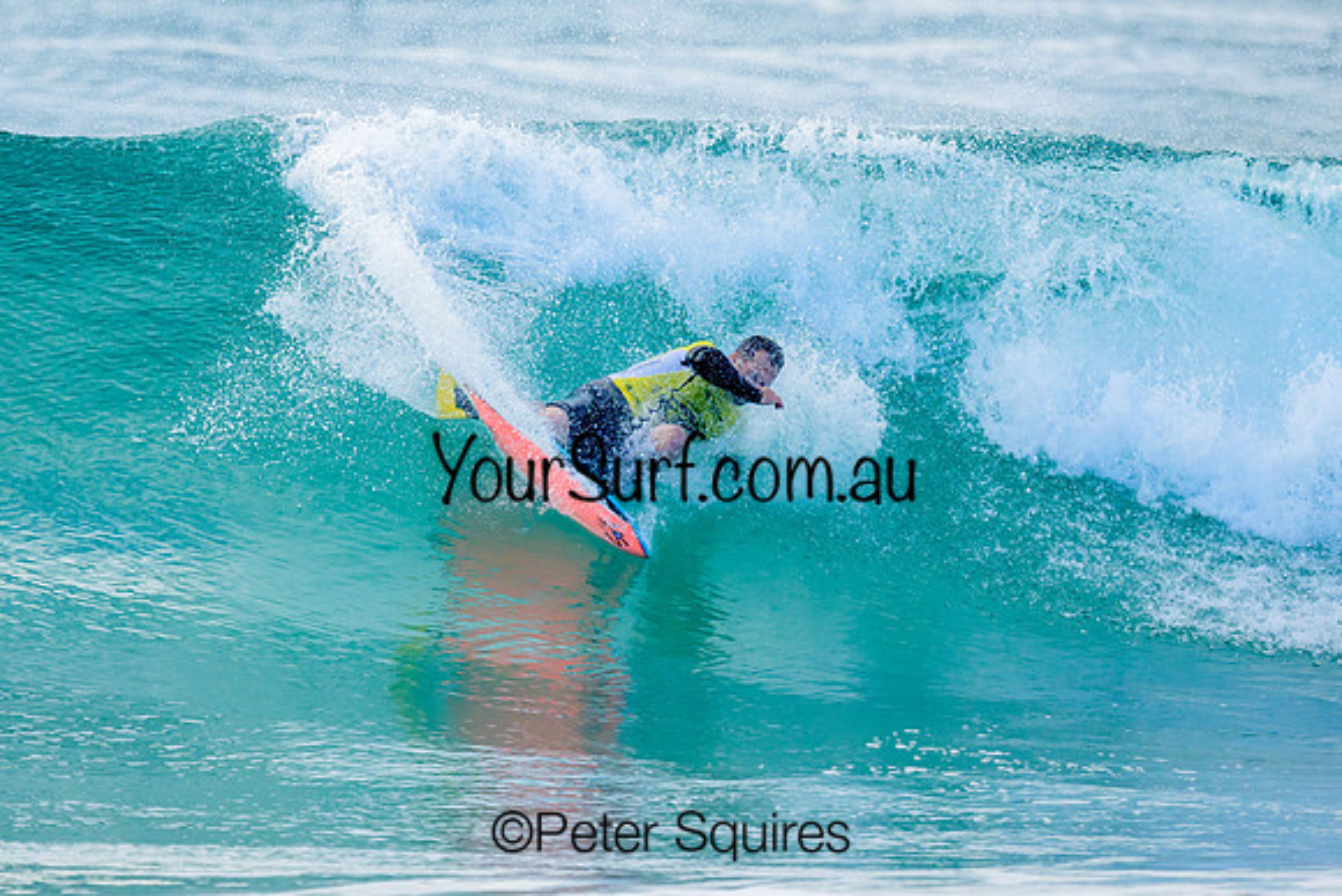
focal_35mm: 1101
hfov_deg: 1.9
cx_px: 486
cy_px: 363
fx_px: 41040
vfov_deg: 1.3
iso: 560
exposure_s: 1/2000
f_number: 6.3
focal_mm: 800
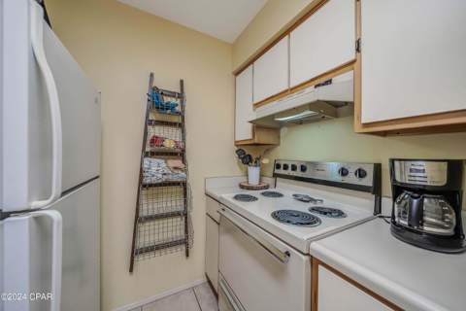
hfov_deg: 112.6
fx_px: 155
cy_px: 156
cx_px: 233
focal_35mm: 12
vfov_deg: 90.0
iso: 100
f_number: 5.6
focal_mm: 12
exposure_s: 1/13
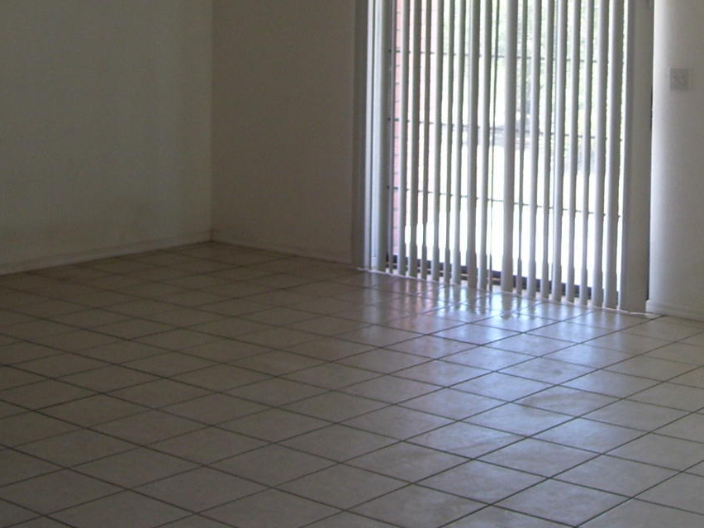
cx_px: 560
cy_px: 76
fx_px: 1424
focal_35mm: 70
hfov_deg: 27.2
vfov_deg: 20.7
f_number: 2.7
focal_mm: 6
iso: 80
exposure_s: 1/90
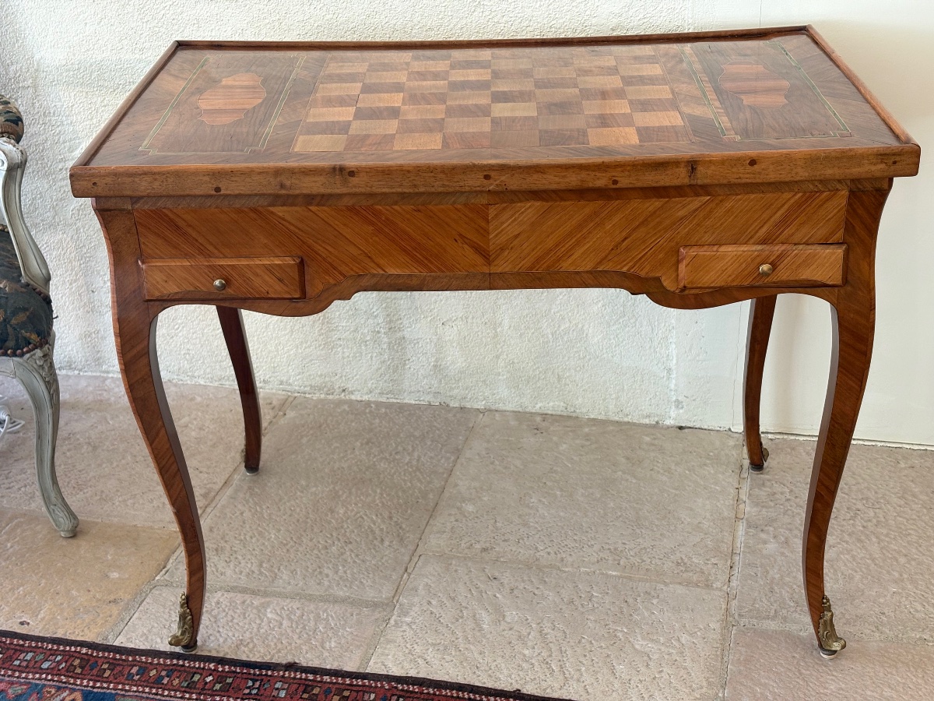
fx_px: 1403
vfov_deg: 28.0
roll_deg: +2.1
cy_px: 350
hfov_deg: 36.8
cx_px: 467
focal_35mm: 52
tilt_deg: -25.0
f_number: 1.6
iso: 64
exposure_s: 1/50
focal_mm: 5.96
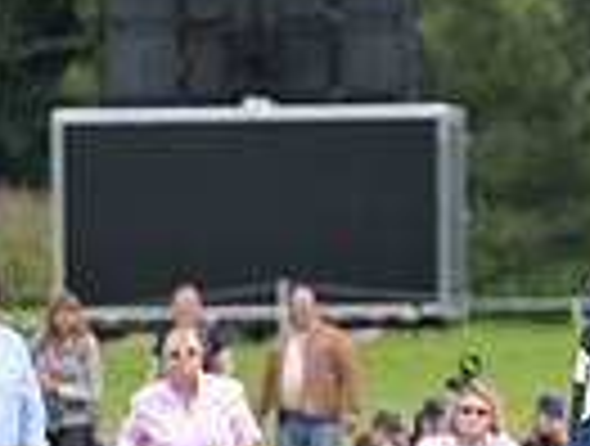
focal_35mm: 849
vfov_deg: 1.8
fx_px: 14510
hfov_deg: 2.3
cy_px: 20
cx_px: 1153
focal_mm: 200
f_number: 5.6
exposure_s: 1/1250
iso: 1100
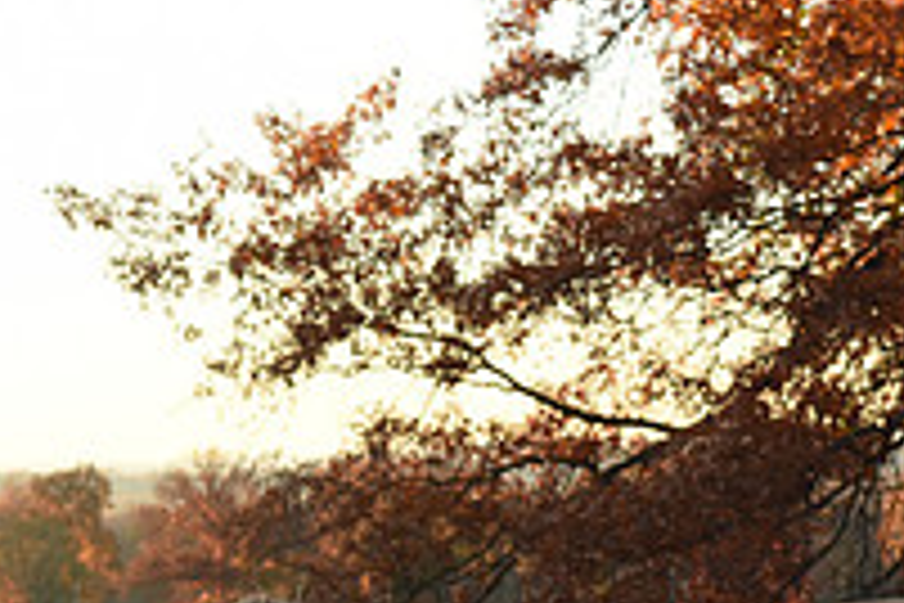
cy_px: 835
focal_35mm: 159
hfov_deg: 12.9
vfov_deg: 8.5
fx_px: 3992
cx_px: 202
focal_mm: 55
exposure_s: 1/200
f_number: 9
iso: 640
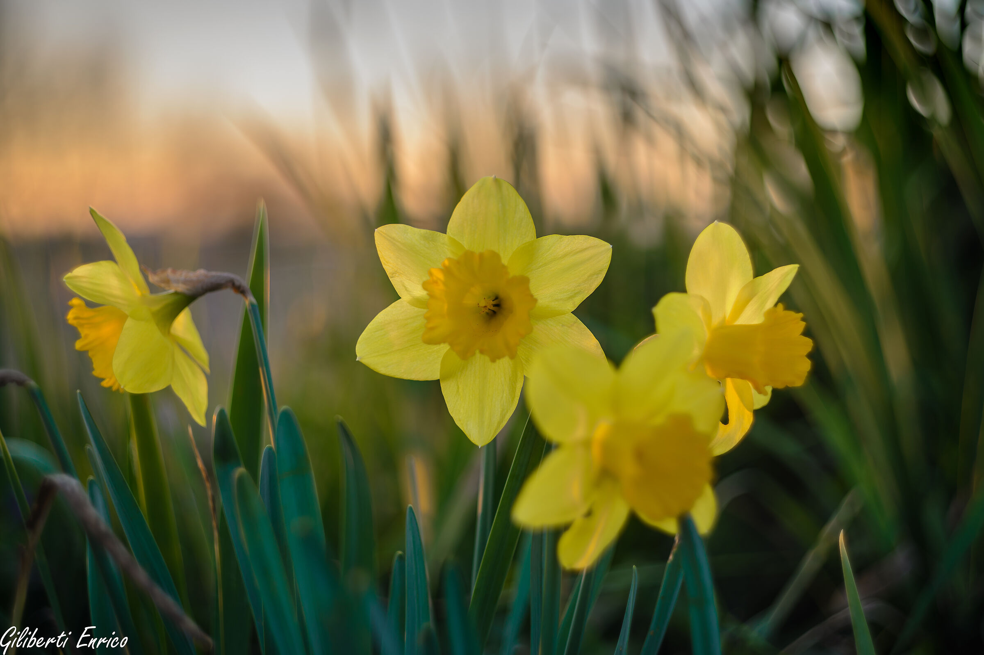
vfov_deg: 23.4
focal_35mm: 58
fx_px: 1584
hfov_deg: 34.5
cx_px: 492
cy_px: 328
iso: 100
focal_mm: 58
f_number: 2
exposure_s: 1/200
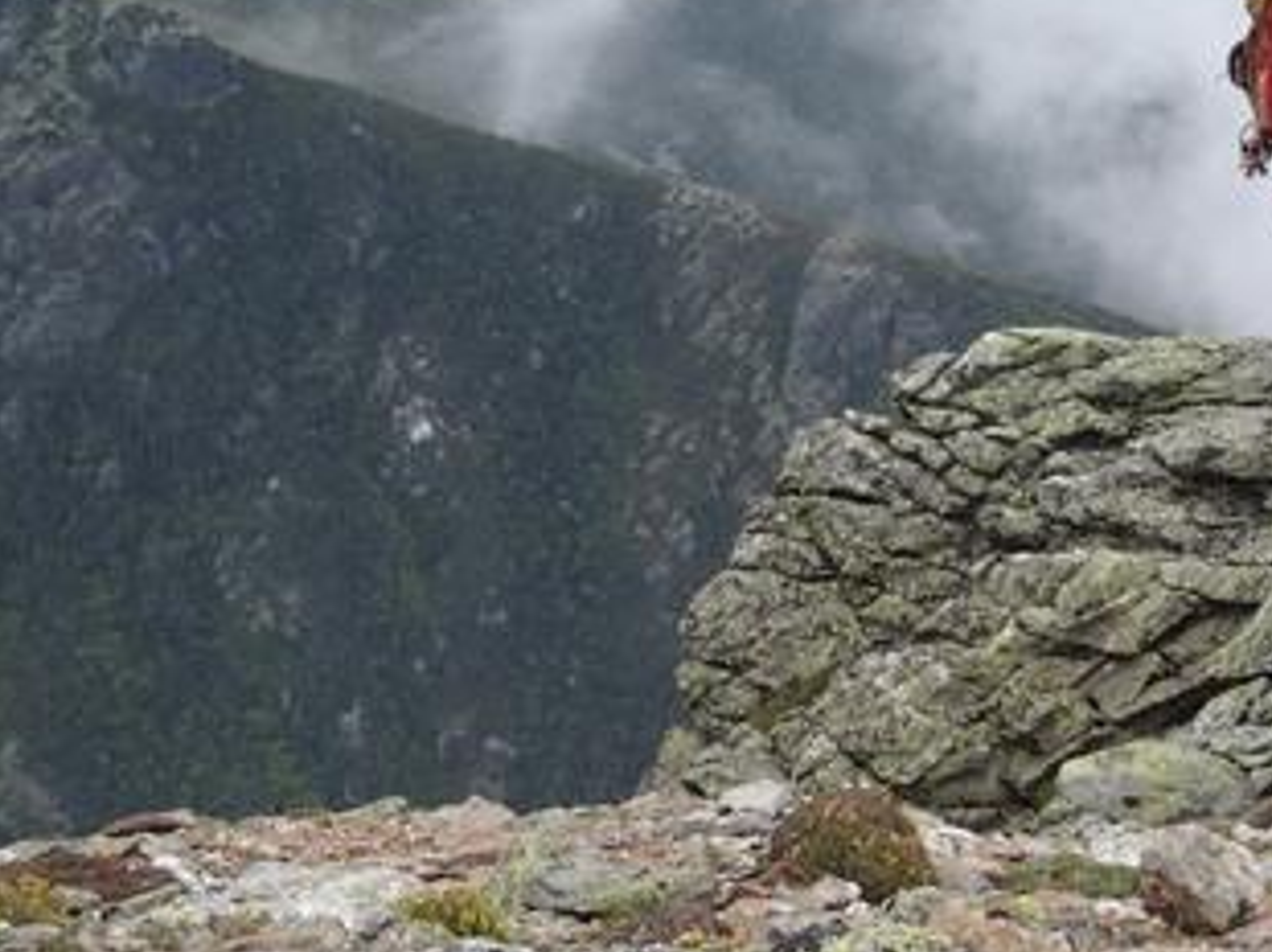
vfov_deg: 13.1
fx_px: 4149
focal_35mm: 113
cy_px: 515
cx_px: 1009
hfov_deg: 17.3
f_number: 5.6
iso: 100
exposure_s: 1/320
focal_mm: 12.6
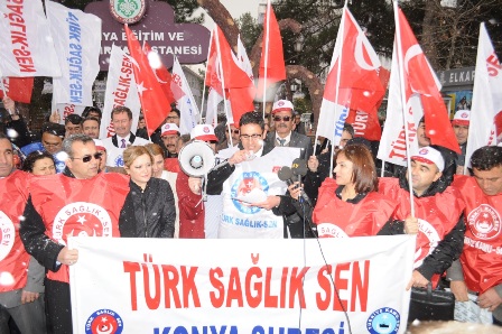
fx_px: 376
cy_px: 167
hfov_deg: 67.4
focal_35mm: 27
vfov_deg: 47.9
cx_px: 251
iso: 250
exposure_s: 1/200
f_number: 4
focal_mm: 18
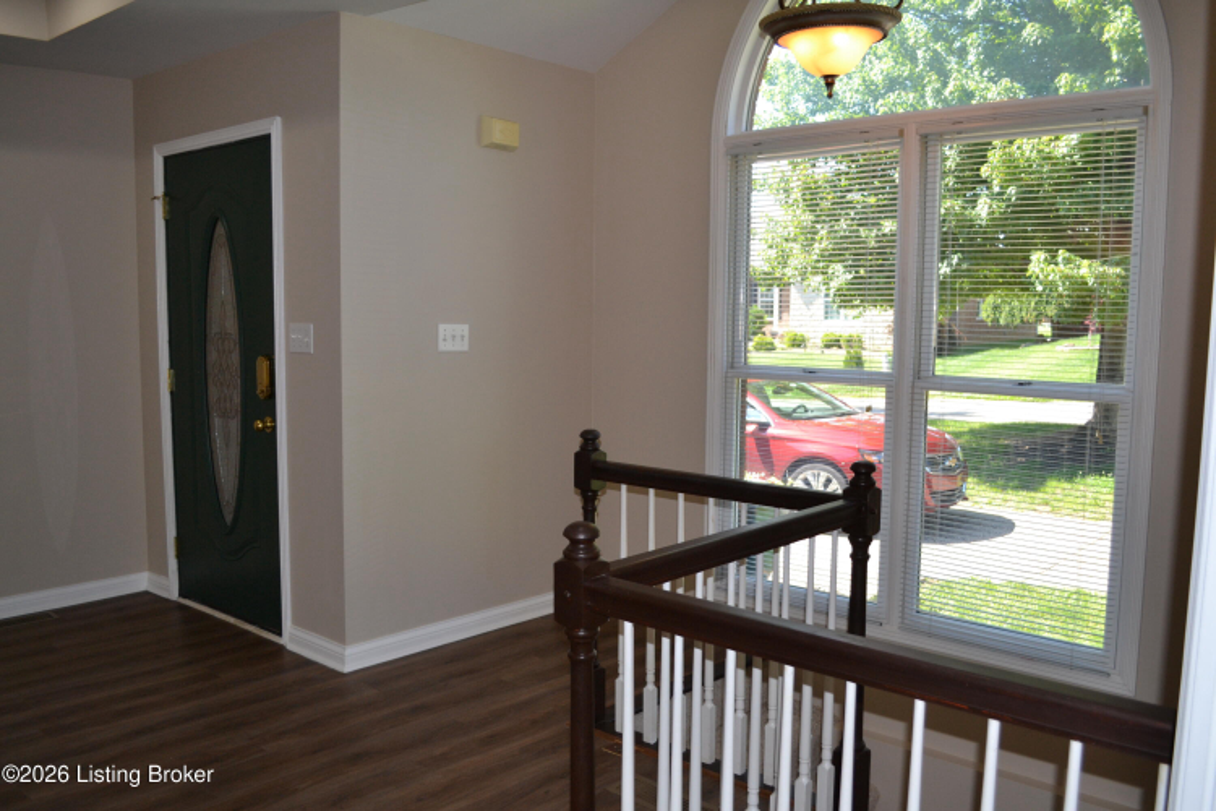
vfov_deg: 43.6
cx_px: 608
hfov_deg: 61.9
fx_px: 1013
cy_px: 406
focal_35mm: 30
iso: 320
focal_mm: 20
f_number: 4
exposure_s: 1/125
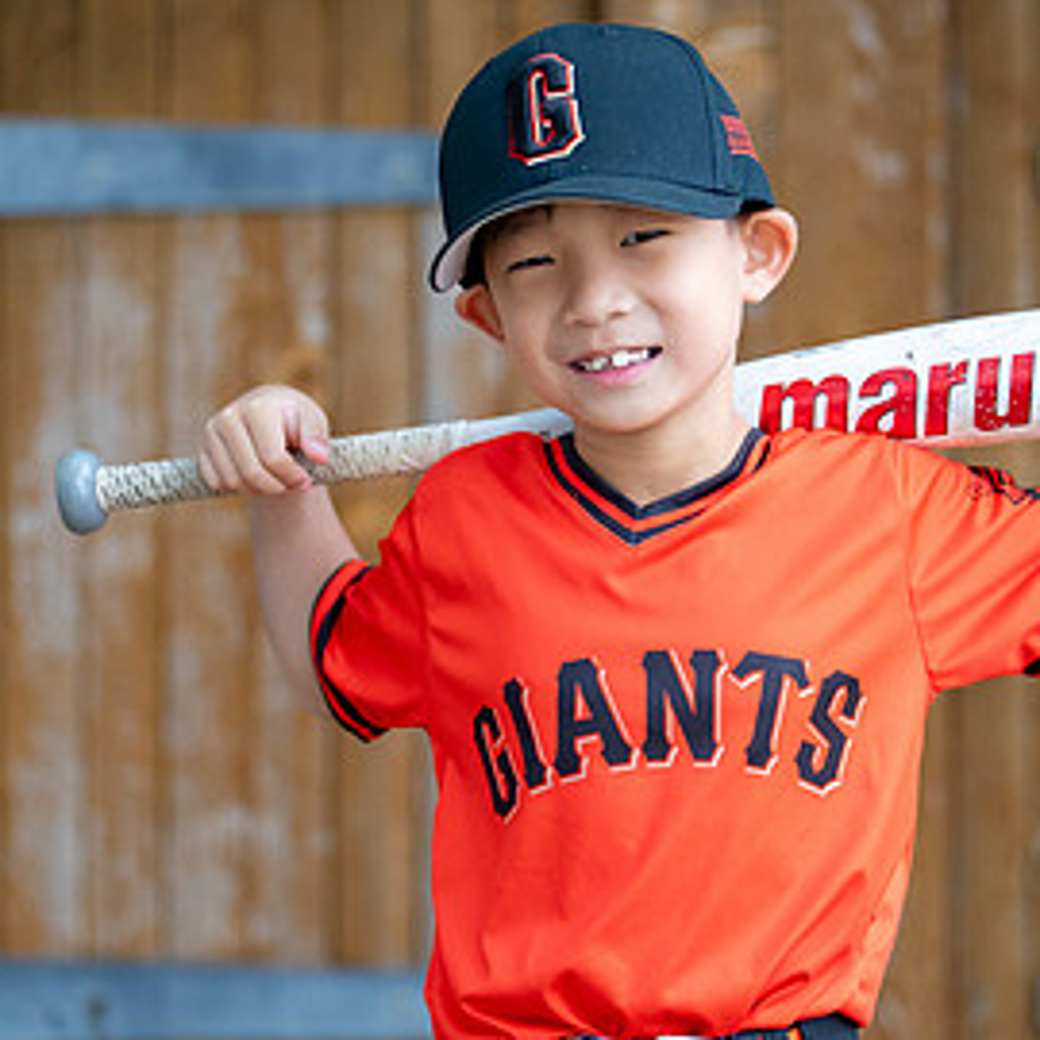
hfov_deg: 13.7
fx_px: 4317
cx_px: 602
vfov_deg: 13.7
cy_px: 531
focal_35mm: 127
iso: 500
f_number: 1.2
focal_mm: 50
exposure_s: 1/640
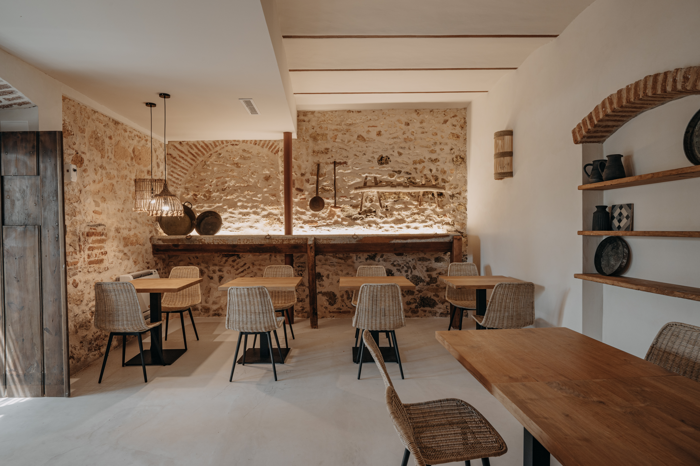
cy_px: 233
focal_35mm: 20
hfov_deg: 84.0
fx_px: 389
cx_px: 350
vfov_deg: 61.9
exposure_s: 1/4
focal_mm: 20
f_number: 10
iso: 200
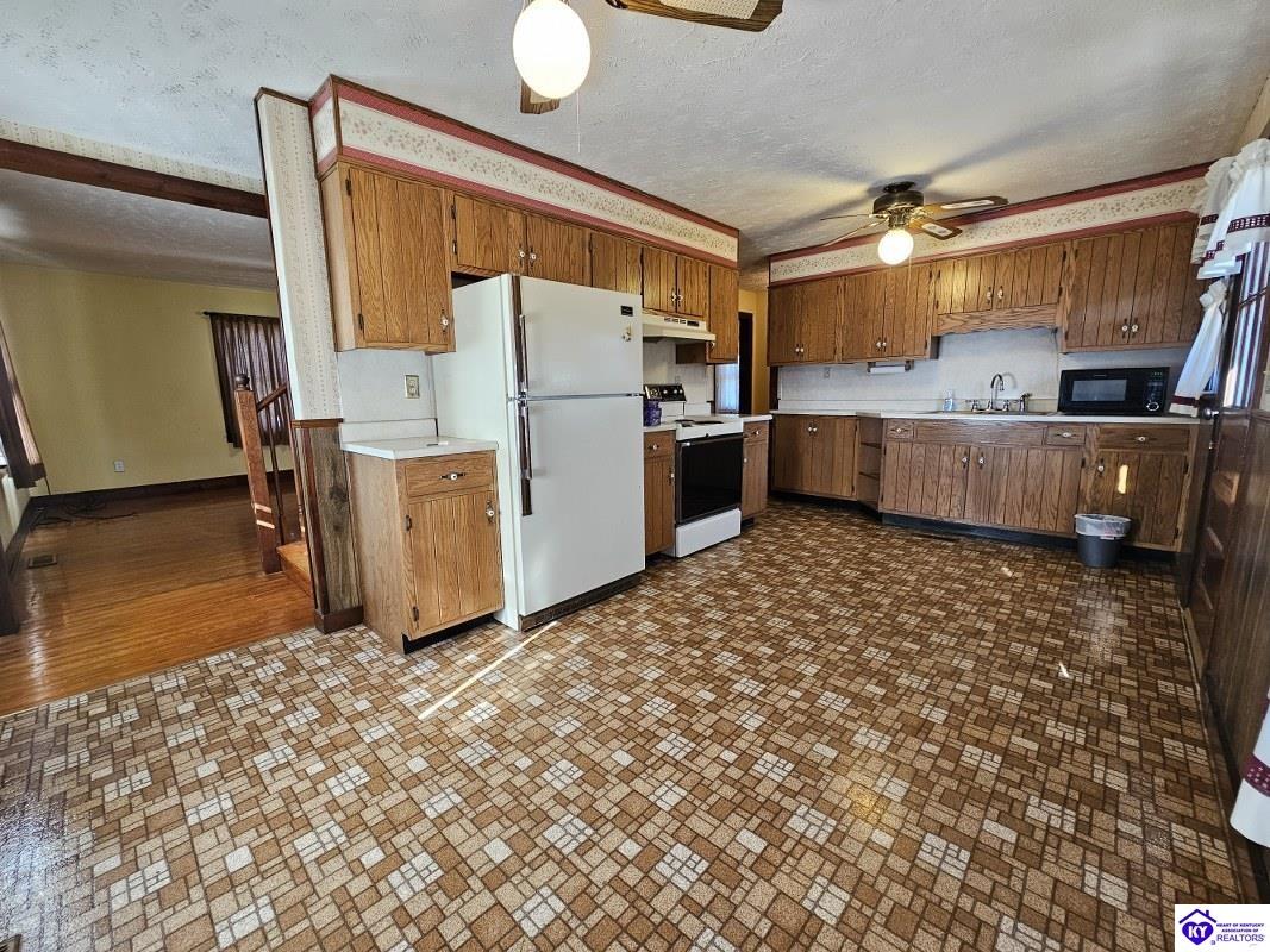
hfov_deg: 106.2
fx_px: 477
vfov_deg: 89.9
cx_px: 635
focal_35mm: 13
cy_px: 476
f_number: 2.2
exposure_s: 1/60
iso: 125
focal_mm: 2.2
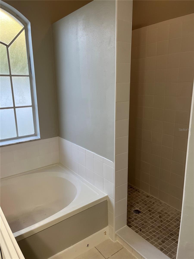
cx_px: 97
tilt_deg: -14.0
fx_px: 194
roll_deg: +1.6
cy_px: 130
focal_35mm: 26
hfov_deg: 53.1
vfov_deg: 67.3
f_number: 1.6
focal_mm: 5.1
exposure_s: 1/120
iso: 125
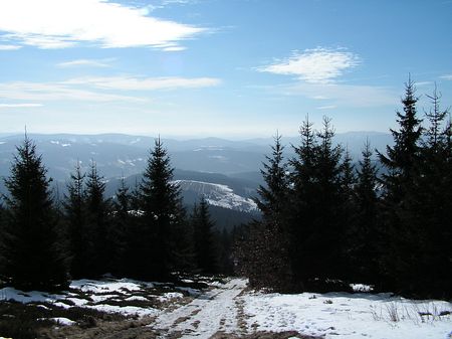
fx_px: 470
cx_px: 226
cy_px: 170
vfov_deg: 39.6
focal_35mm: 36
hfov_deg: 51.4
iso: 64
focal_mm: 6
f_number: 4.8
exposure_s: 1/1600
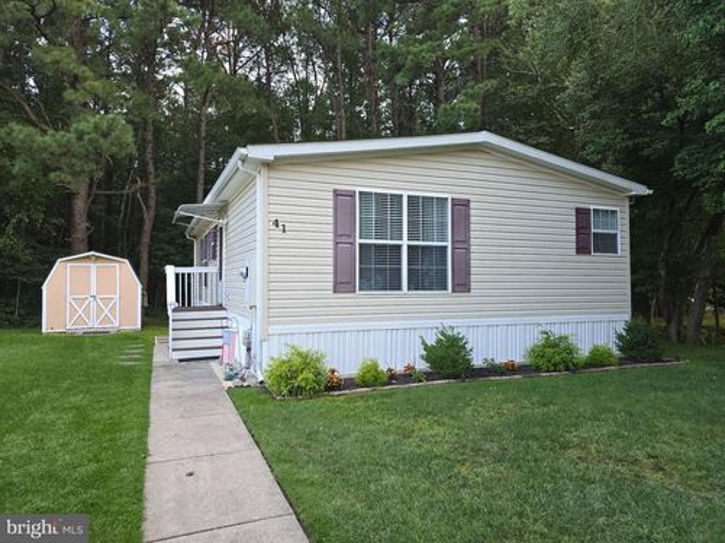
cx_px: 362
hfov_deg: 73.9
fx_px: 482
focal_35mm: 23
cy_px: 272
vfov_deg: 58.9
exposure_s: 1/180
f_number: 1.7
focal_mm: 6.3
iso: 125
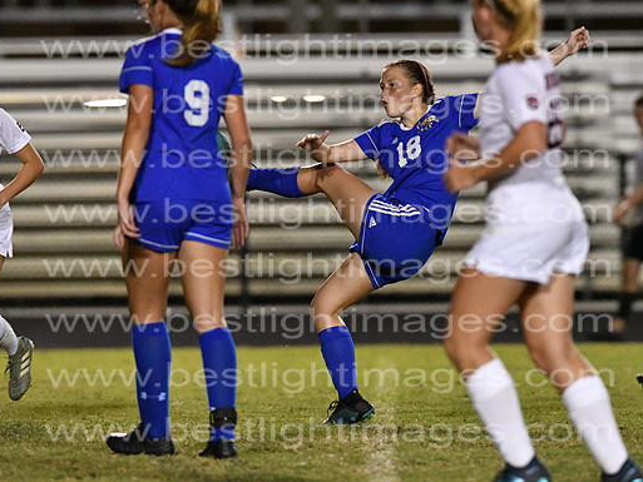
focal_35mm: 489
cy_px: 241
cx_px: 330
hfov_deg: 4.1
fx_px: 9085
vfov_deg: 3.0
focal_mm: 300
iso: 10000
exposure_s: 1/640
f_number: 3.5
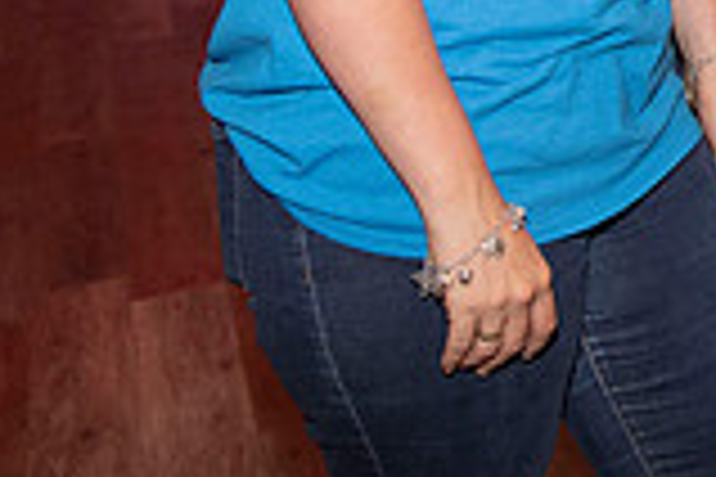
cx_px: 1139
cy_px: -367
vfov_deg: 13.1
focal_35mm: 95
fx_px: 1889
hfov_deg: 18.5
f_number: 5.6
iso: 1000
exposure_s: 1/60
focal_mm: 26
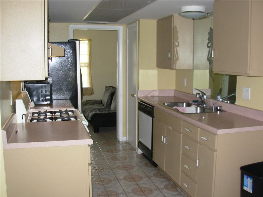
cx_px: 132
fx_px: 289
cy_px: 98
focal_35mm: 38
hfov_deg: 49.0
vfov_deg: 37.7
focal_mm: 6.3
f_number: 2.9
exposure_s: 1/80.6
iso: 126
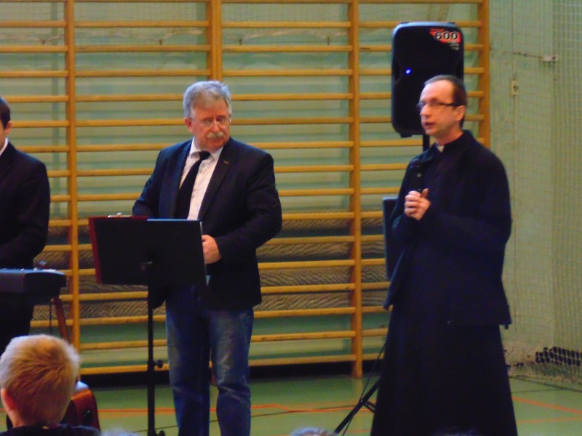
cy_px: 218
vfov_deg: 9.6
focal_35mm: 155
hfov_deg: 12.7
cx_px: 291
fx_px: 2606
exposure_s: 1/25
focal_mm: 27.8
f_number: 5.2
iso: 800
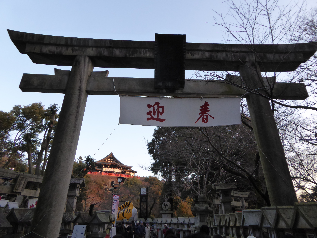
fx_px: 229
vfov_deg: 54.9
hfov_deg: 69.4
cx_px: 158
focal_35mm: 25
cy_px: 119
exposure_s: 1/160
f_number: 3.3
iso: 320
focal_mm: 4.3
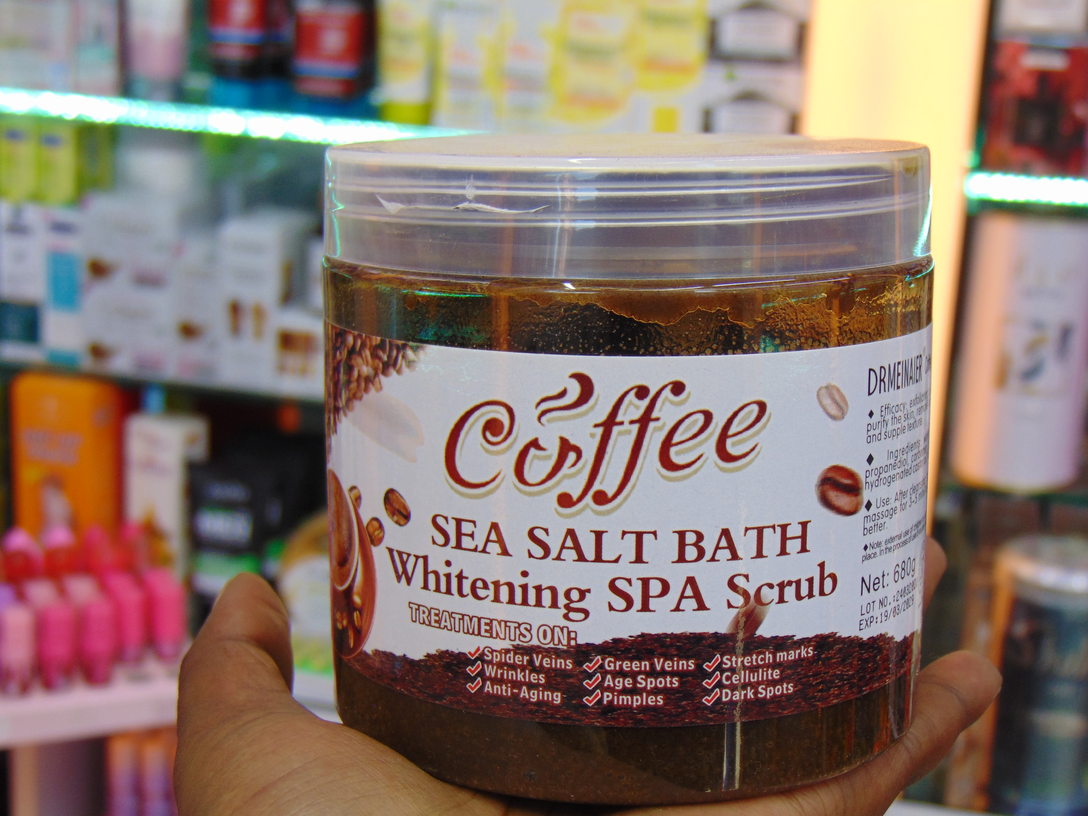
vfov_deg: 24.4
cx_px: 544
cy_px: 408
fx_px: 1886
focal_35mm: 60
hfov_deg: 32.2
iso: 80
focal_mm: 10.8
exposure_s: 1/100
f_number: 3.6
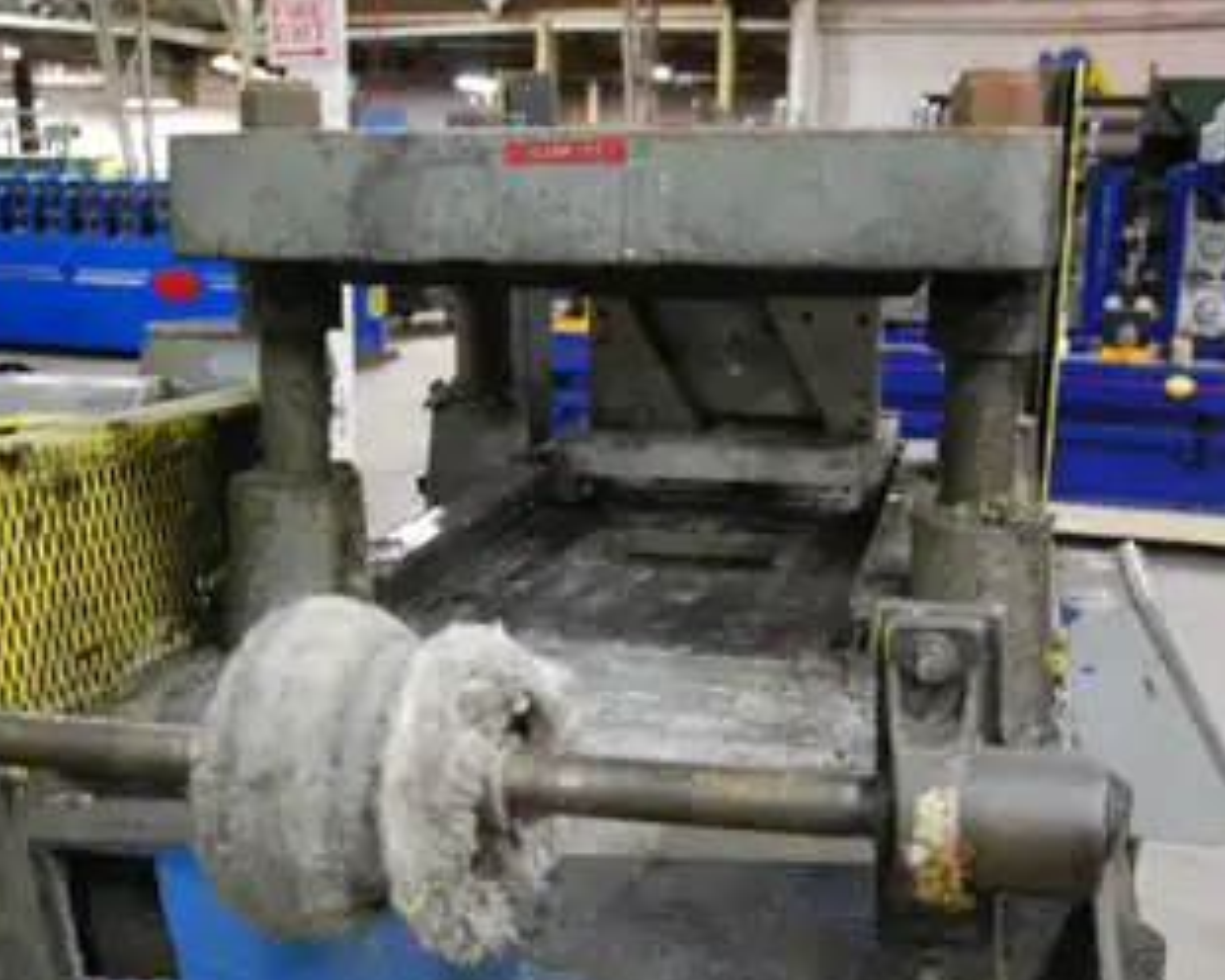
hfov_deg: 45.8
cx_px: 628
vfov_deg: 37.3
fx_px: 1450
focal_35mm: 40
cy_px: 526
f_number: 3.8
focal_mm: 22
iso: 1600
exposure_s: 1/20
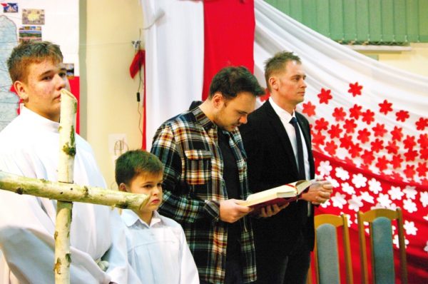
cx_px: 214
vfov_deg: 18.1
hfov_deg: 27.0
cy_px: 142
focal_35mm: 75
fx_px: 890
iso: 6400
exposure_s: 1/60
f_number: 5.6
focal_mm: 50
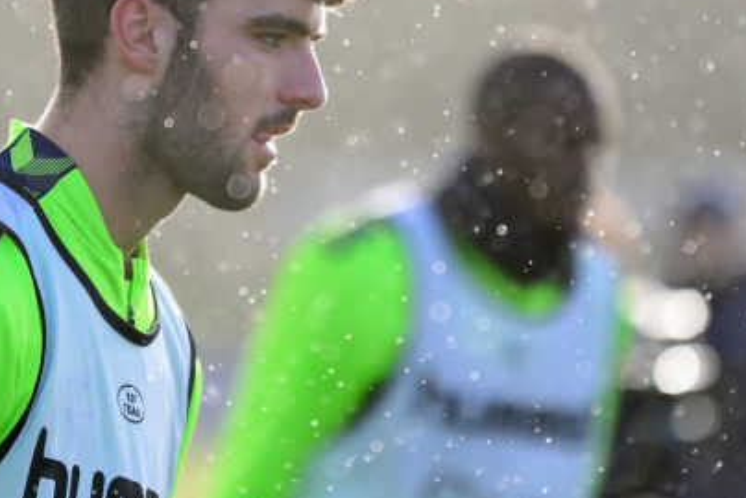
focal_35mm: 371
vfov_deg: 3.7
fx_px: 7693
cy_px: 175
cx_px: 308
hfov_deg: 5.6
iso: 500
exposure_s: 1/3200
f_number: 2.8
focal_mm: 200
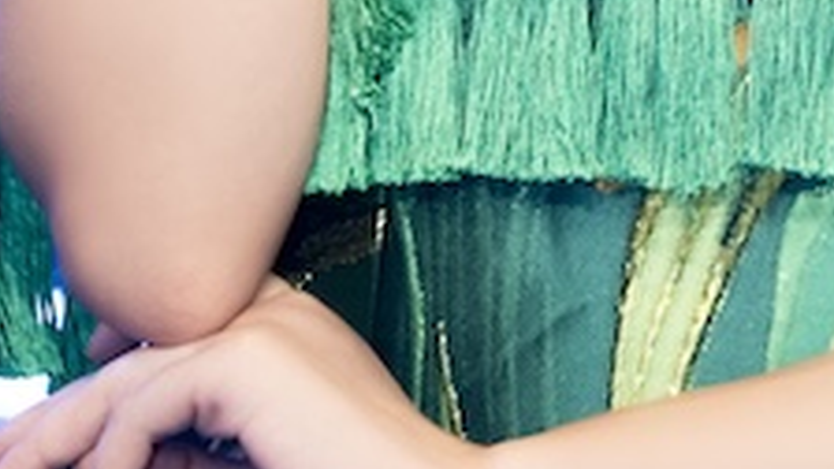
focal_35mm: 664
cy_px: -739
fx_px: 14684
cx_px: 626
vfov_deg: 1.8
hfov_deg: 3.3
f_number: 3.5
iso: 5000
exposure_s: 1/160
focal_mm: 200
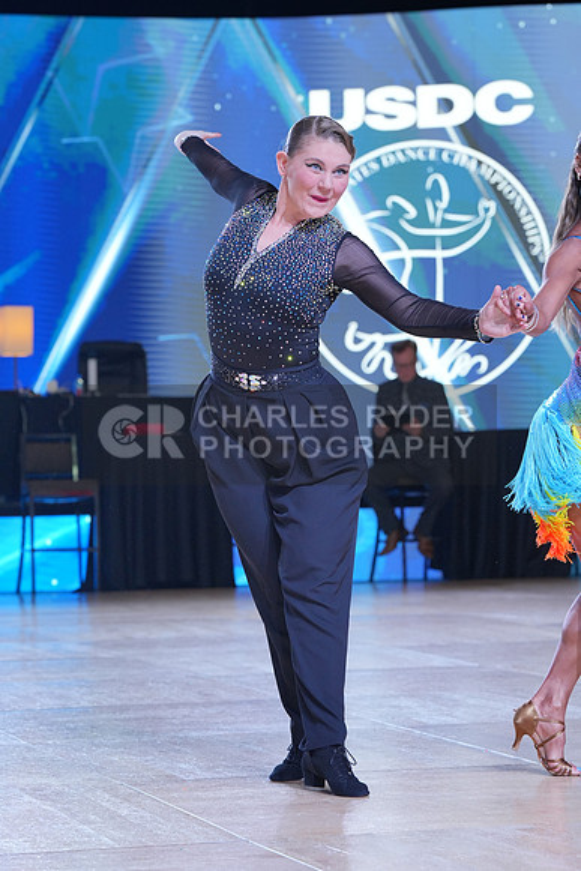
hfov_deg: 12.2
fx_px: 2710
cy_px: 436
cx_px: 290
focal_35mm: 112
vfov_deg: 18.3
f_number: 5.6
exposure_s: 1/400
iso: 1600
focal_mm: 112
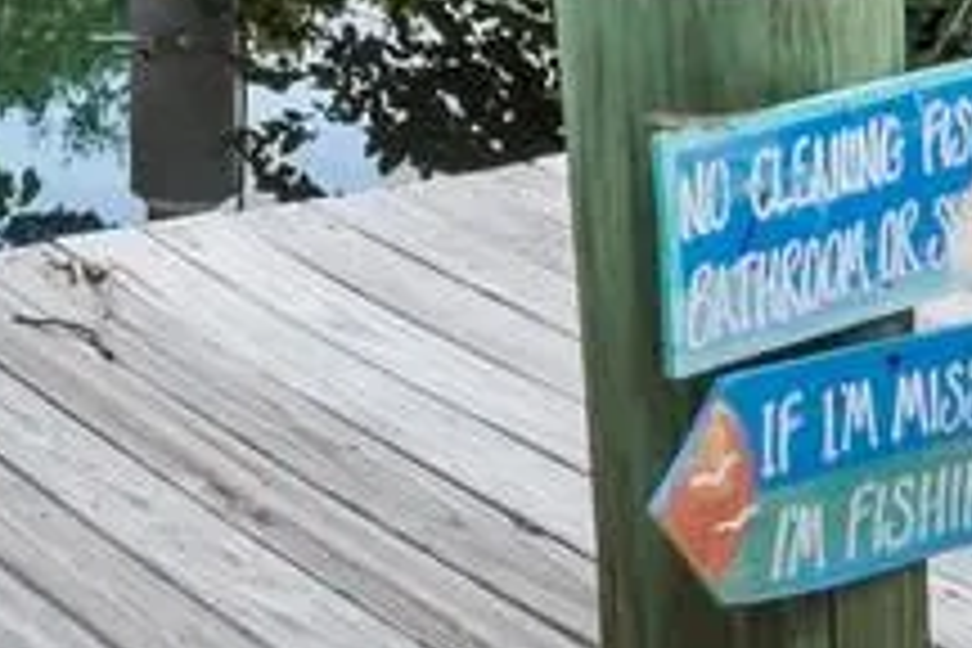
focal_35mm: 108
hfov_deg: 18.3
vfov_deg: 11.6
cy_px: -594
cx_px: -72
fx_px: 2916
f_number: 11
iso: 400
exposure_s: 1/125
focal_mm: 7
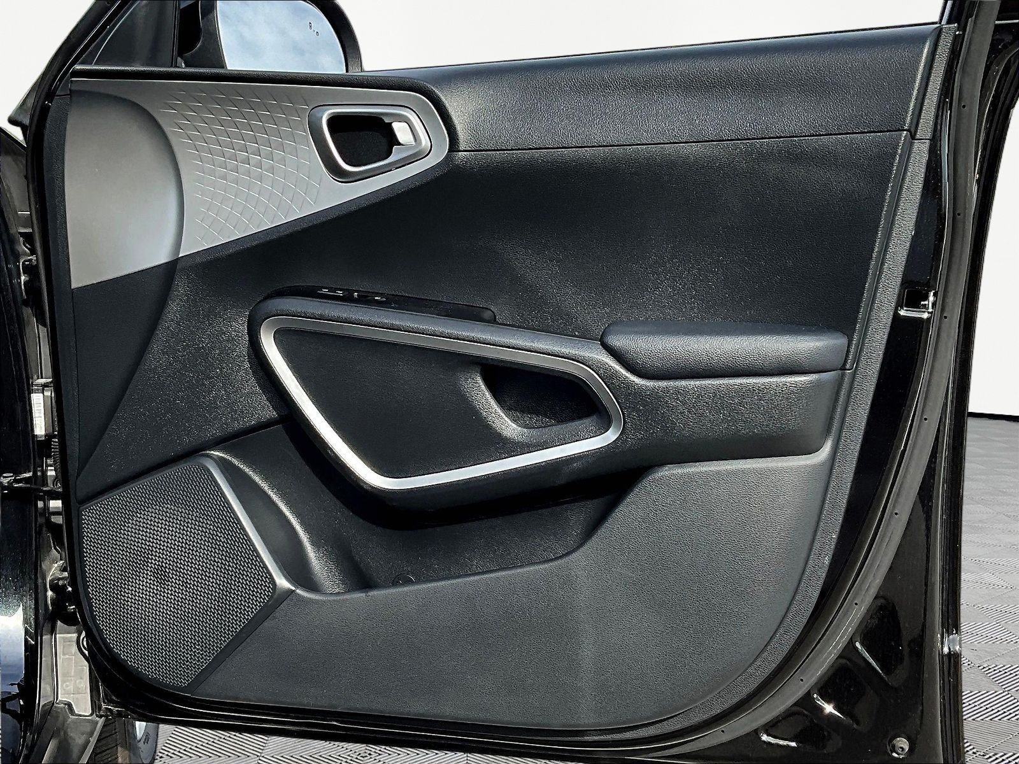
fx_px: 854
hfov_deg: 61.7
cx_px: 510
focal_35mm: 29
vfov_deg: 48.2
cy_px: 382
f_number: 1.8
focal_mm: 3
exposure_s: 1/509
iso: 25
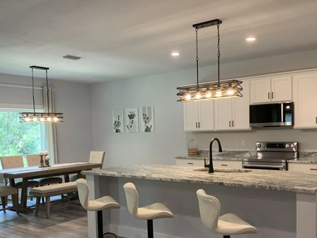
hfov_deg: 50.1
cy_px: 153
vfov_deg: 38.3
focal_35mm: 37
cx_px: 176
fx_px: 339
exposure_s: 1/60
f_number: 1.8
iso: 100
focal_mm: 4.25
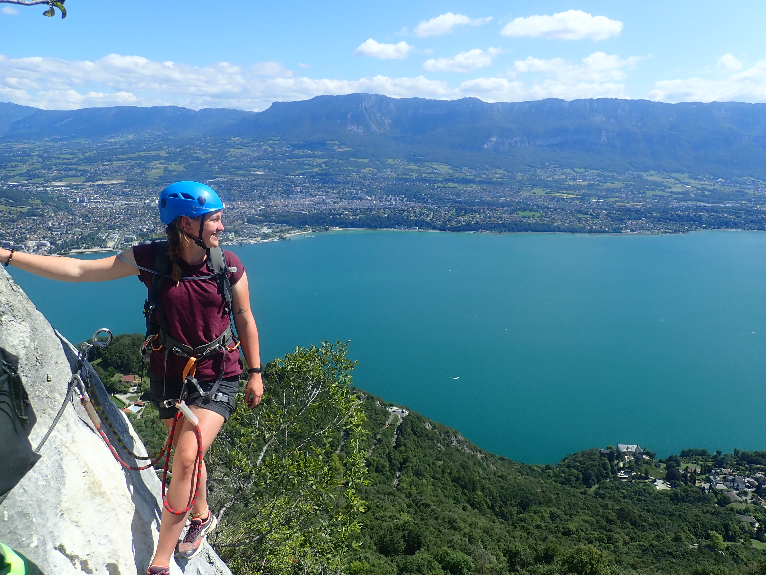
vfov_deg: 54.9
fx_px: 553
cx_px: 383
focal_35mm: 25
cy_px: 288
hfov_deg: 69.4
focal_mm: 4.5
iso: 100
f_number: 8
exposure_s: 1/160
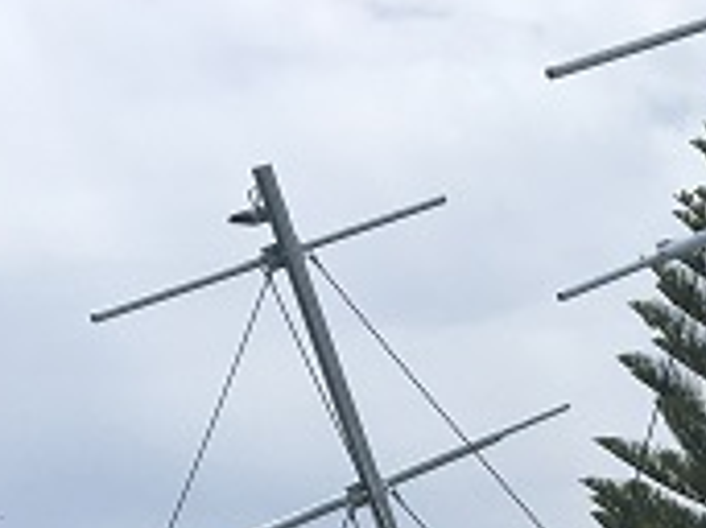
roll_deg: +1.2
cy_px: 1095
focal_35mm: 137
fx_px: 2792
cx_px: 881
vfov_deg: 9.9
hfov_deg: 13.9
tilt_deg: +0.6
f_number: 2.2
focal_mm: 4.15
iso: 25
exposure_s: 1/3497
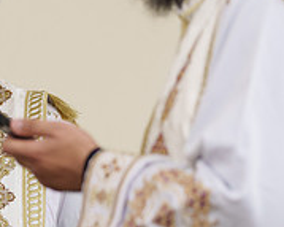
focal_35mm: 364
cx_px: -111
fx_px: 3058
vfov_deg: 4.2
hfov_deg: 5.3
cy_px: 170
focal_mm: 105
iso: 1250
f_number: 2.8
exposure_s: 1/160
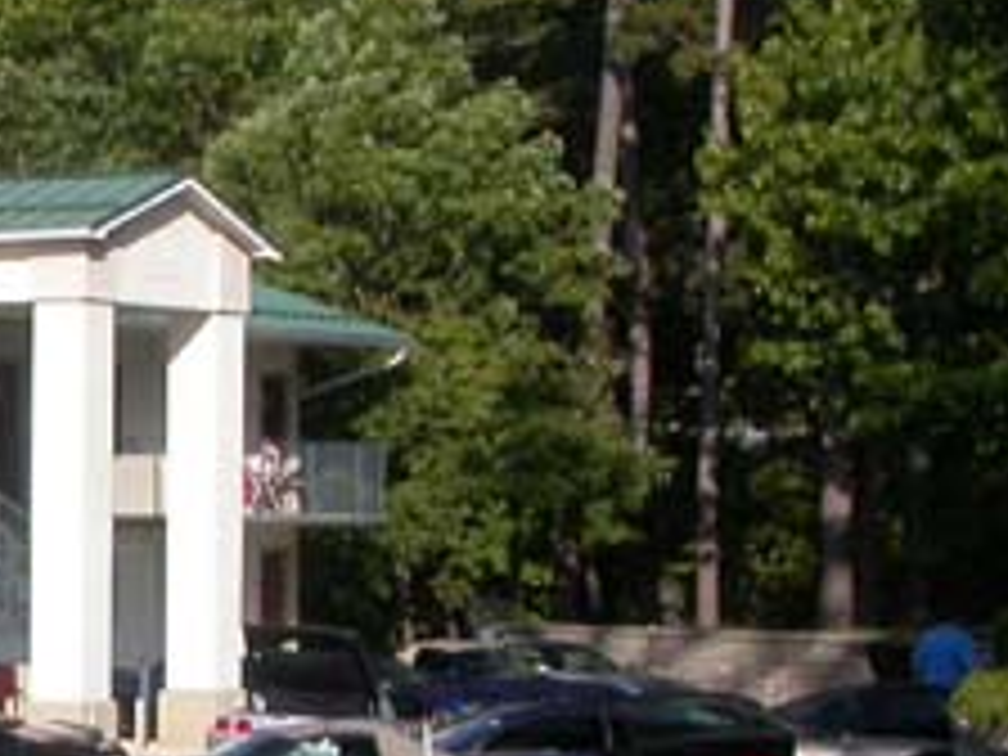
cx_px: -180
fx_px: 3960
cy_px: 634
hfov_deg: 14.1
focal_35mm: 136
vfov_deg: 10.9
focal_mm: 7.85
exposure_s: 1/321
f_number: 7.5
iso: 100
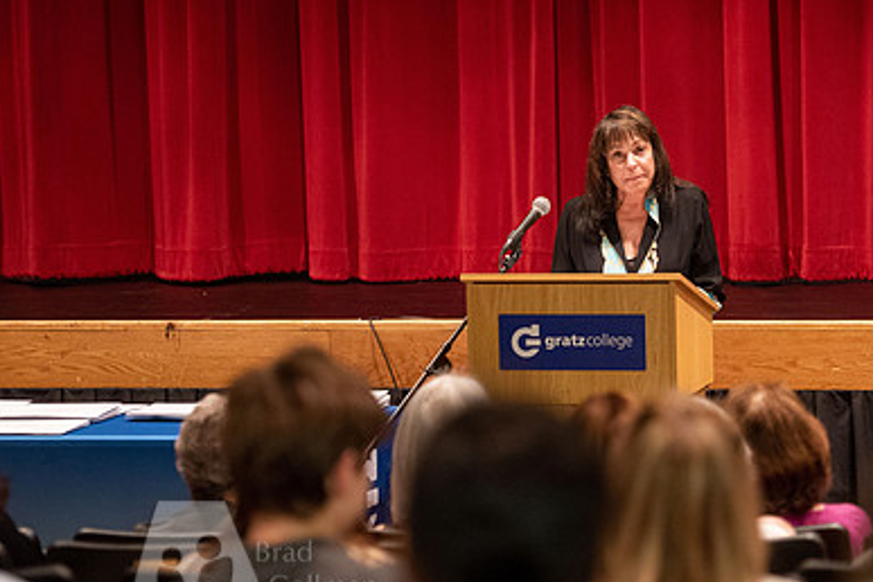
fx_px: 4219
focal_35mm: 174
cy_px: 324
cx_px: 629
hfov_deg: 11.8
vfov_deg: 7.9
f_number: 2.8
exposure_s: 1/80
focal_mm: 116
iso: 2500
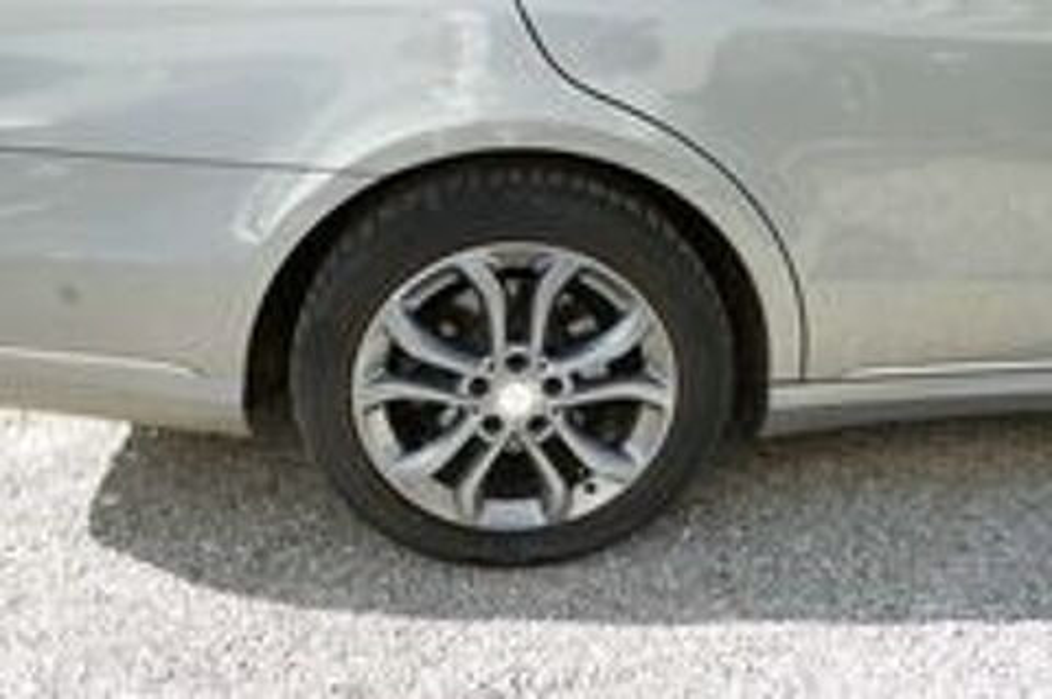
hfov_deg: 58.8
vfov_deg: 41.0
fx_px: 934
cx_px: 526
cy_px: 350
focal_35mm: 32
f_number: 3
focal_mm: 11.6
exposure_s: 1/400
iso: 125
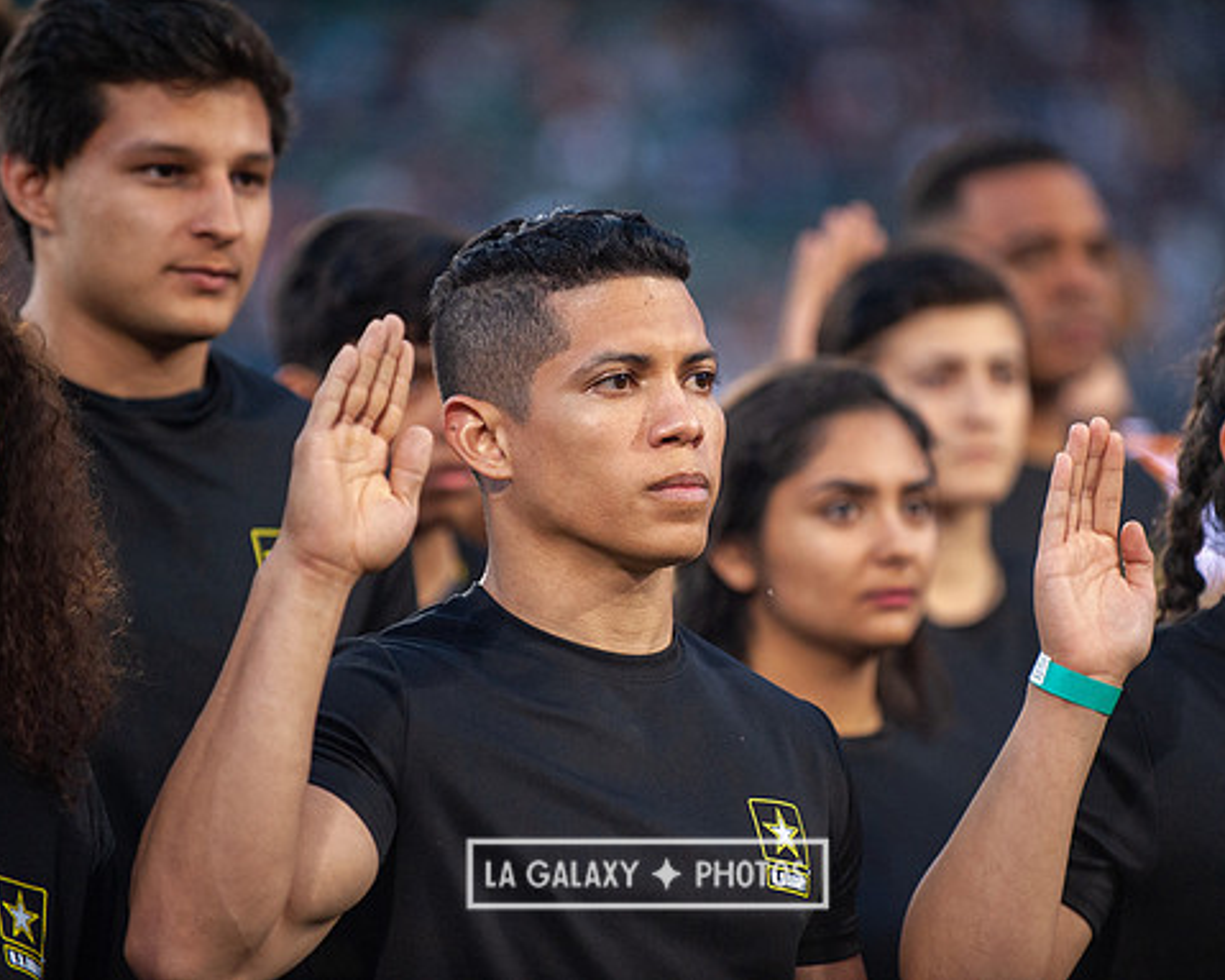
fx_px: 8228
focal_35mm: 227
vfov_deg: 6.8
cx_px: 647
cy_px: 489
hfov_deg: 8.5
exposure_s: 1/1000
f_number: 2.8
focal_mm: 200
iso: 1600
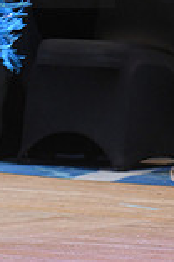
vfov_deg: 4.5
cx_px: -115
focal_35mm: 453
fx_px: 3284
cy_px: -47
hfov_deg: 3.0
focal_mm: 122
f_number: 4
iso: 2000
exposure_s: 1/250
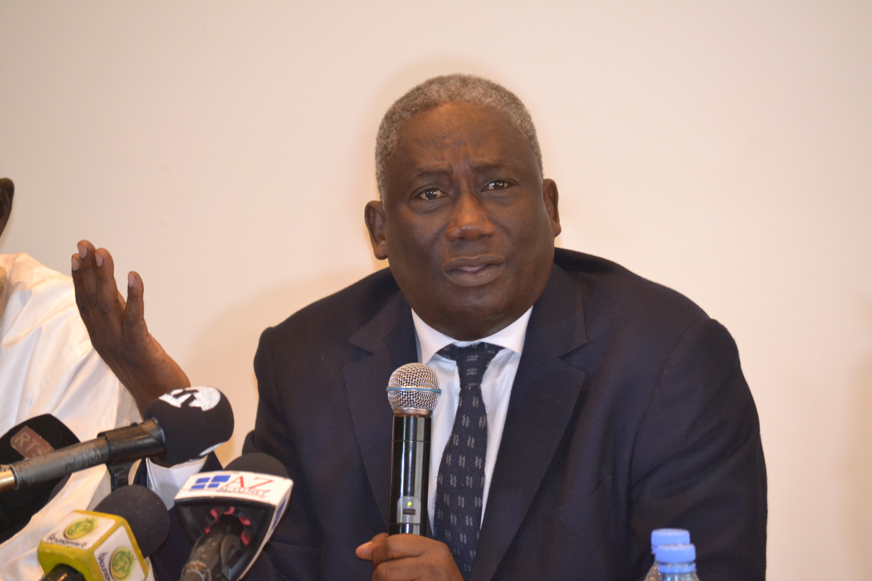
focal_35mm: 210
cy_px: 290
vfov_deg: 6.5
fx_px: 5086
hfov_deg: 9.8
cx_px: 436
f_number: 5
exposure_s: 1/60
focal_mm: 140
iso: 2500
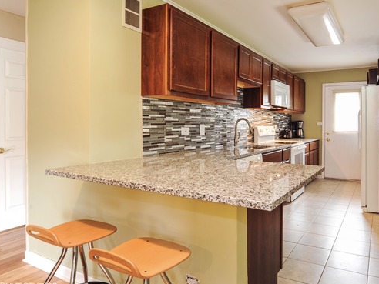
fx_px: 274
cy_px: 127
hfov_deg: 68.1
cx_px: 242
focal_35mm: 25
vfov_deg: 54.8
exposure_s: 1.3
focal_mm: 20
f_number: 8
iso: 200
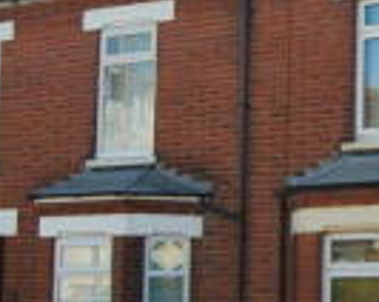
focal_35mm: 111
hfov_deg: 15.8
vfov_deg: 13.8
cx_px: 587
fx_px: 1243
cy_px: 127
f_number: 5.6
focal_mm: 22
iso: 100
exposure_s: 1/125
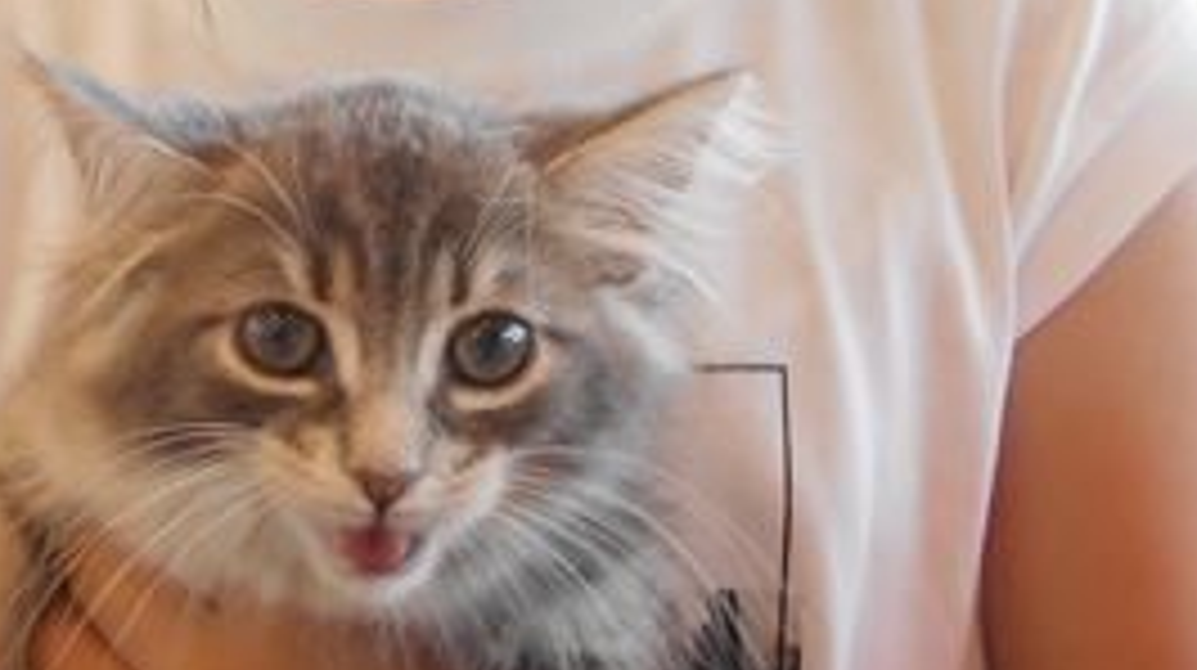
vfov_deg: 18.0
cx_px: 315
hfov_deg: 32.3
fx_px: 2029
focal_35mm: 64
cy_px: -90
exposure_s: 1/40
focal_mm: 4.6
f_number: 3.2
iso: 80
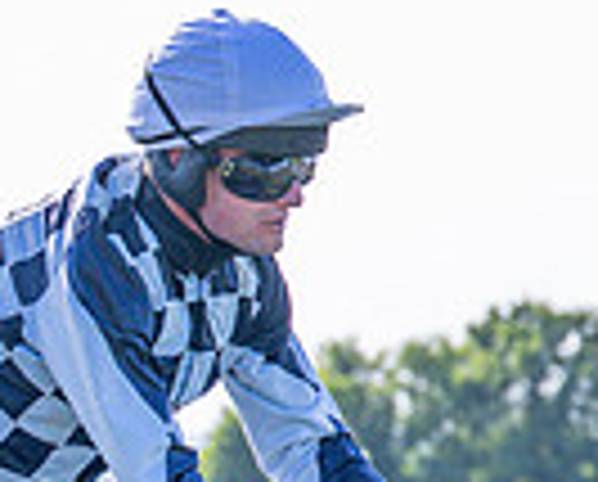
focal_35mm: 499
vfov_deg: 3.1
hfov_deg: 3.9
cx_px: 169
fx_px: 8851
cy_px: 987
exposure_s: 1/1600
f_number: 4
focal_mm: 70
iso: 320
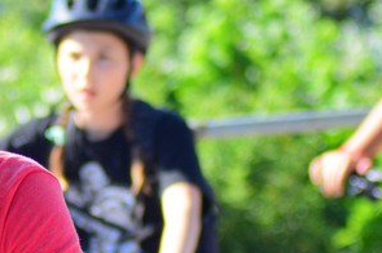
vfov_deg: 2.7
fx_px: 5416
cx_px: -3
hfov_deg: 4.0
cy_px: 224
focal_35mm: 511
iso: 640
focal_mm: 98
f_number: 4
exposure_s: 1/1250
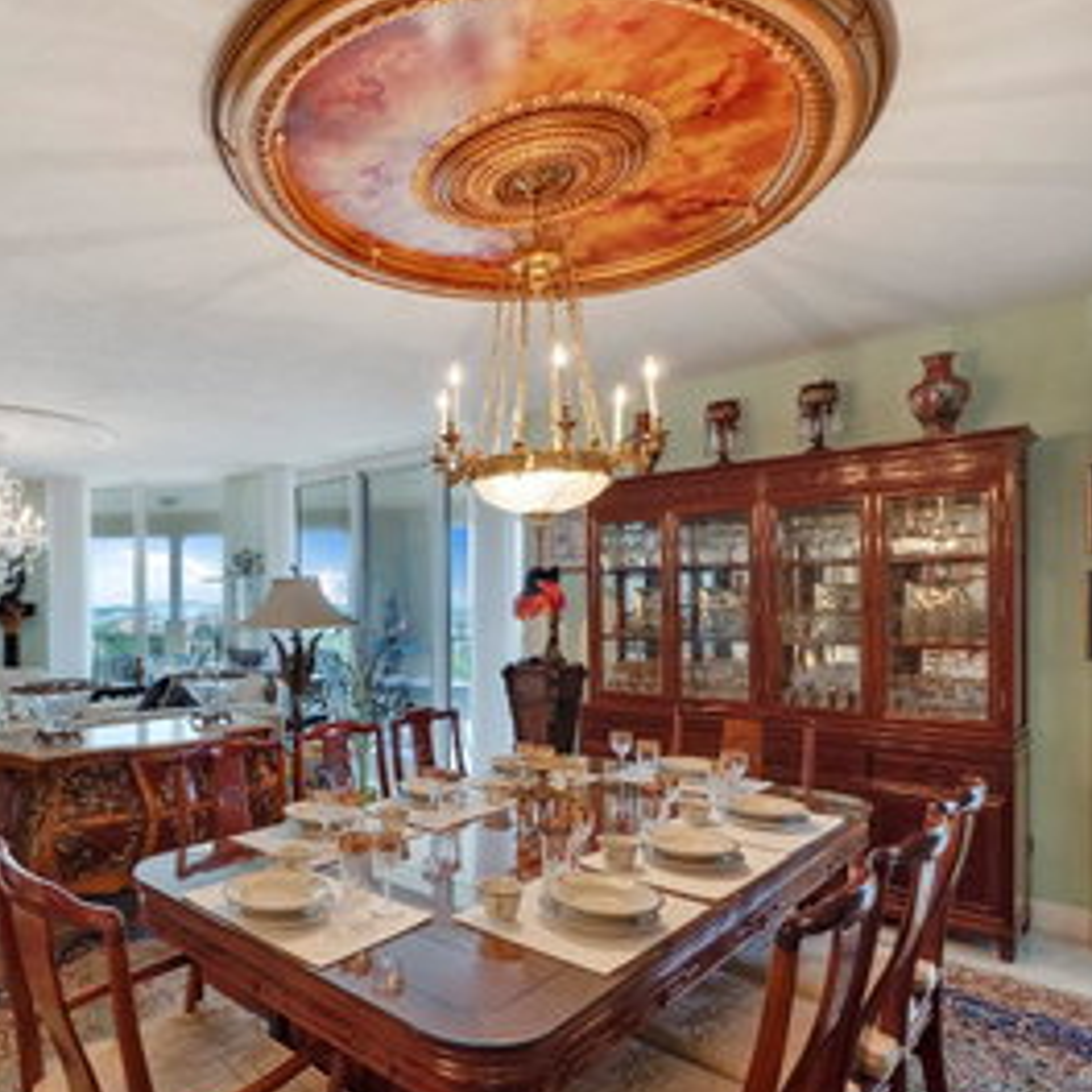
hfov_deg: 69.9
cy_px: 620
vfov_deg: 74.4
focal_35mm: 20
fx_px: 714
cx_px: 275
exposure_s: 1/125
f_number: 4
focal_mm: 7
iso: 200
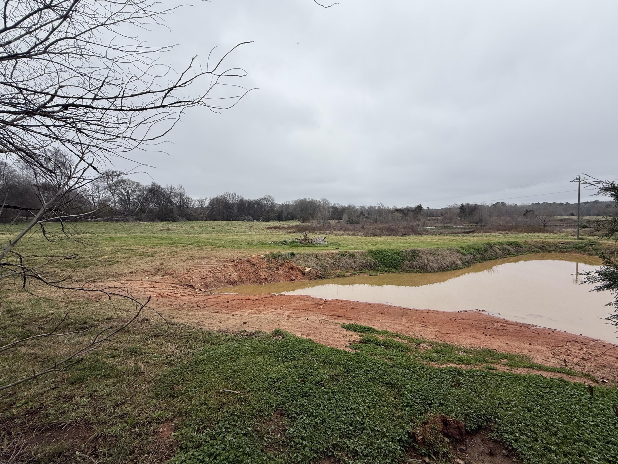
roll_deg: +2.5
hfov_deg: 98.1
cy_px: 231
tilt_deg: -1.7
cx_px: 326
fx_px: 268
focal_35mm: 15
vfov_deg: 81.7
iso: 50
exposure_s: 1/1795
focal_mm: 2.22
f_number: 2.2
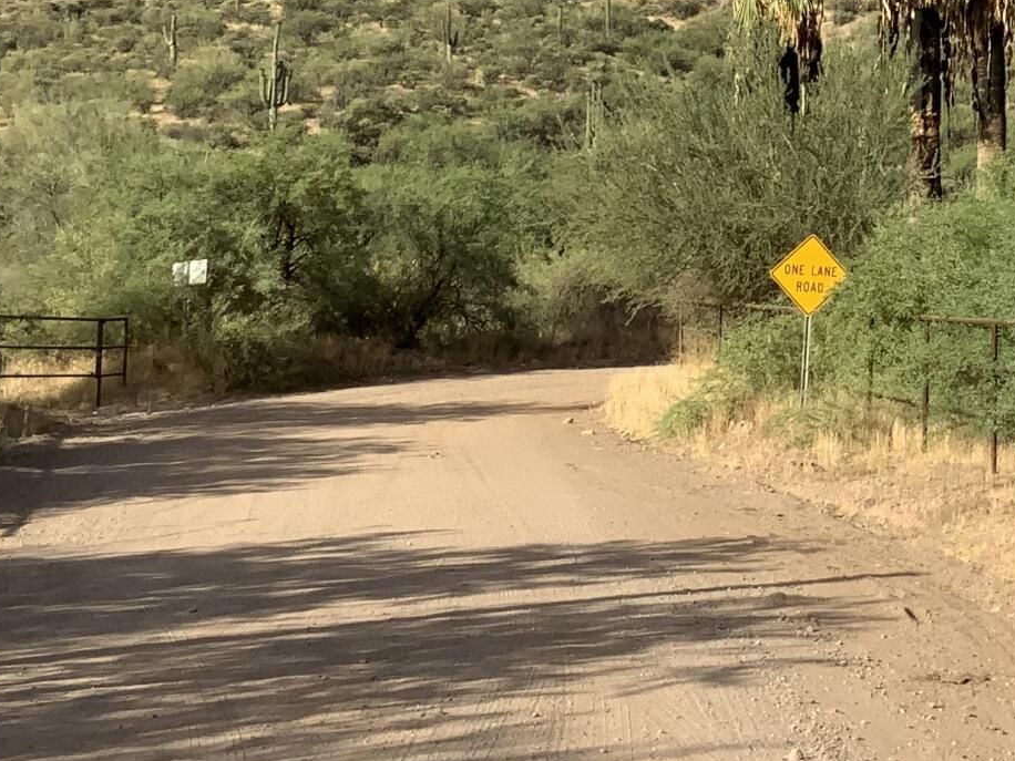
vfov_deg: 15.4
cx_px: 884
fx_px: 2786
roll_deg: -0.1
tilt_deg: +3.6
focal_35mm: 95
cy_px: 70
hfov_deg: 20.3
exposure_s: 1/1490
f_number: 1.8
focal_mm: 3
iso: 16
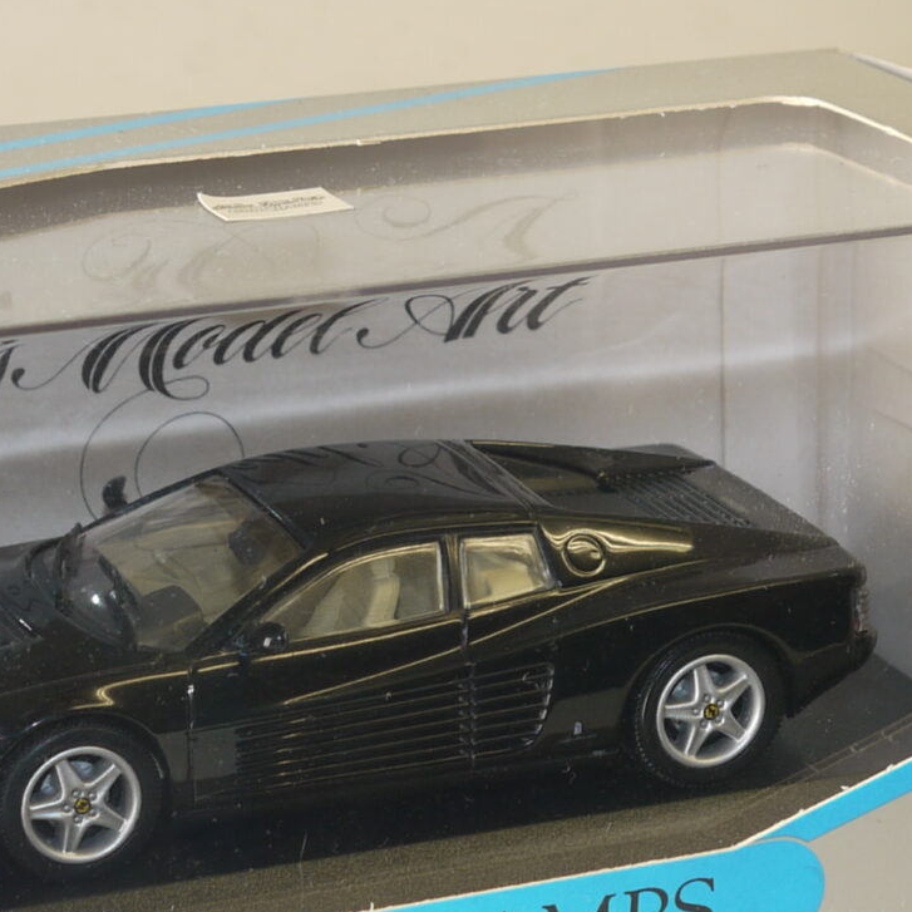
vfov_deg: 13.2
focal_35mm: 132
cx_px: 394
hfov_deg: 13.2
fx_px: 3935
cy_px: 588
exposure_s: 1/25
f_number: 5.6
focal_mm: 19
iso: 100
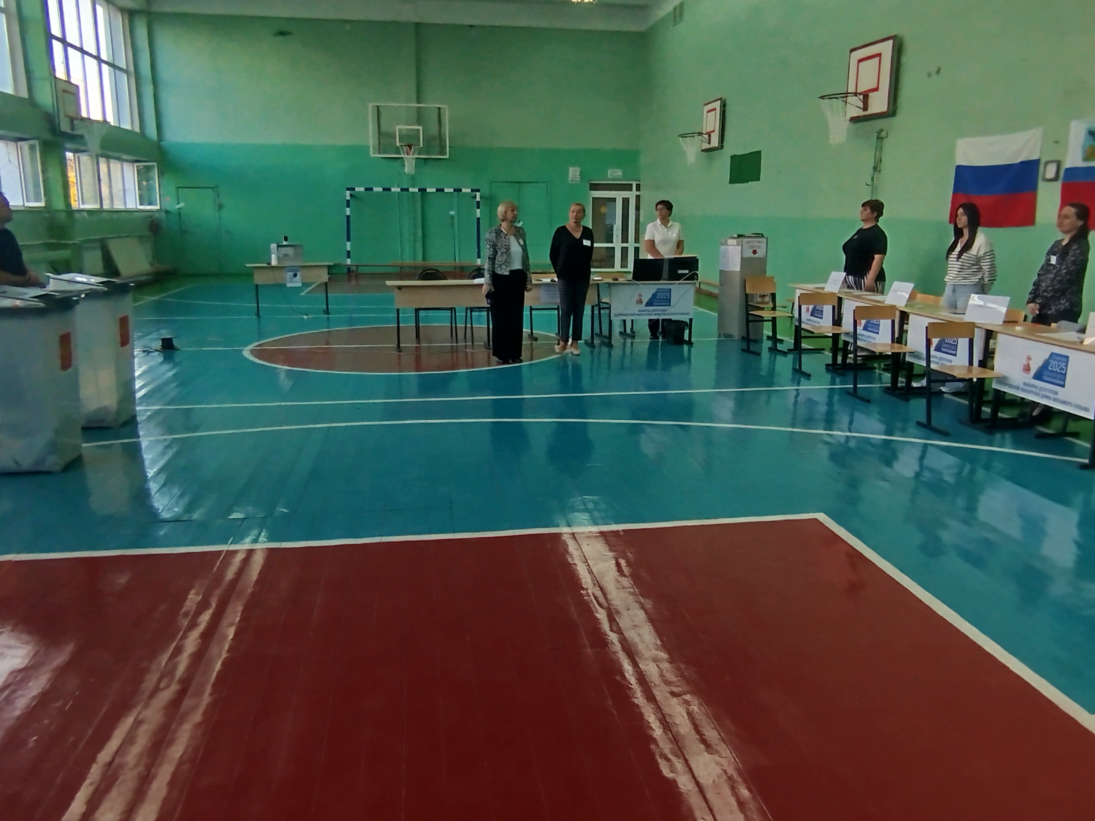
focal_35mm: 24
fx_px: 759
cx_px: 570
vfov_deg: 56.8
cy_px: 405
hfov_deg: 71.6
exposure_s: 1/50
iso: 100
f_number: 2.2
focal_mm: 1.65
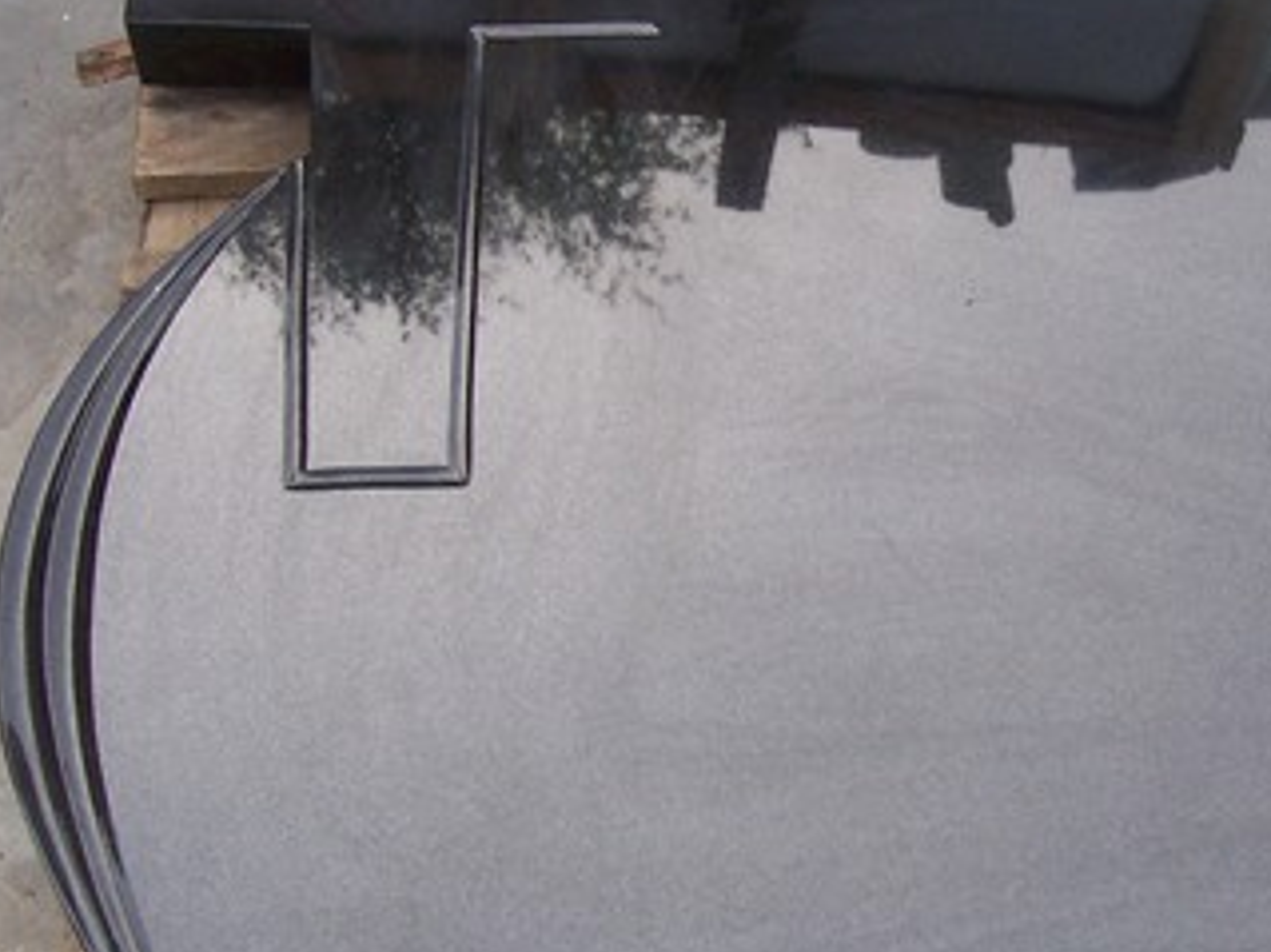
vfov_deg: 25.2
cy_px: 448
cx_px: 956
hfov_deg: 32.6
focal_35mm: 58
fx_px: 2129
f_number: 5.6
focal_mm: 5.6
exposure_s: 1/180
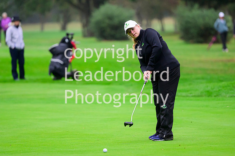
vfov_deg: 5.0
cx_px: 118
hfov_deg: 7.4
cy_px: 78
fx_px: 1807
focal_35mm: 277
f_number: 2.8
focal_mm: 185
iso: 2000
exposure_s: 1/1600
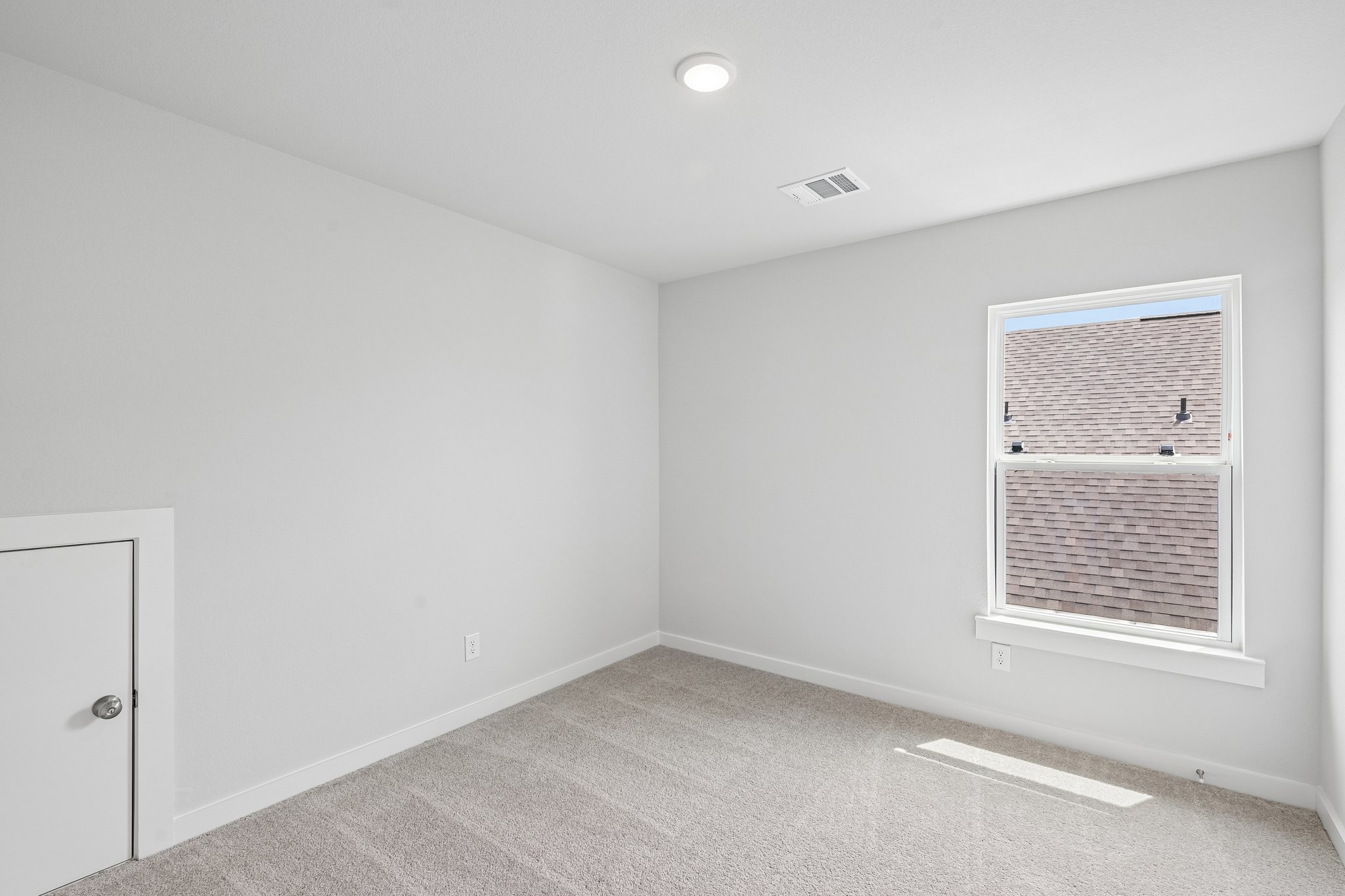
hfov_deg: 96.7
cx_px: 672
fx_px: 598
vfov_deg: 73.7
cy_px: 448
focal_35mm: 16
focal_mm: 16
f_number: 8
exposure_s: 1/80
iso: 400
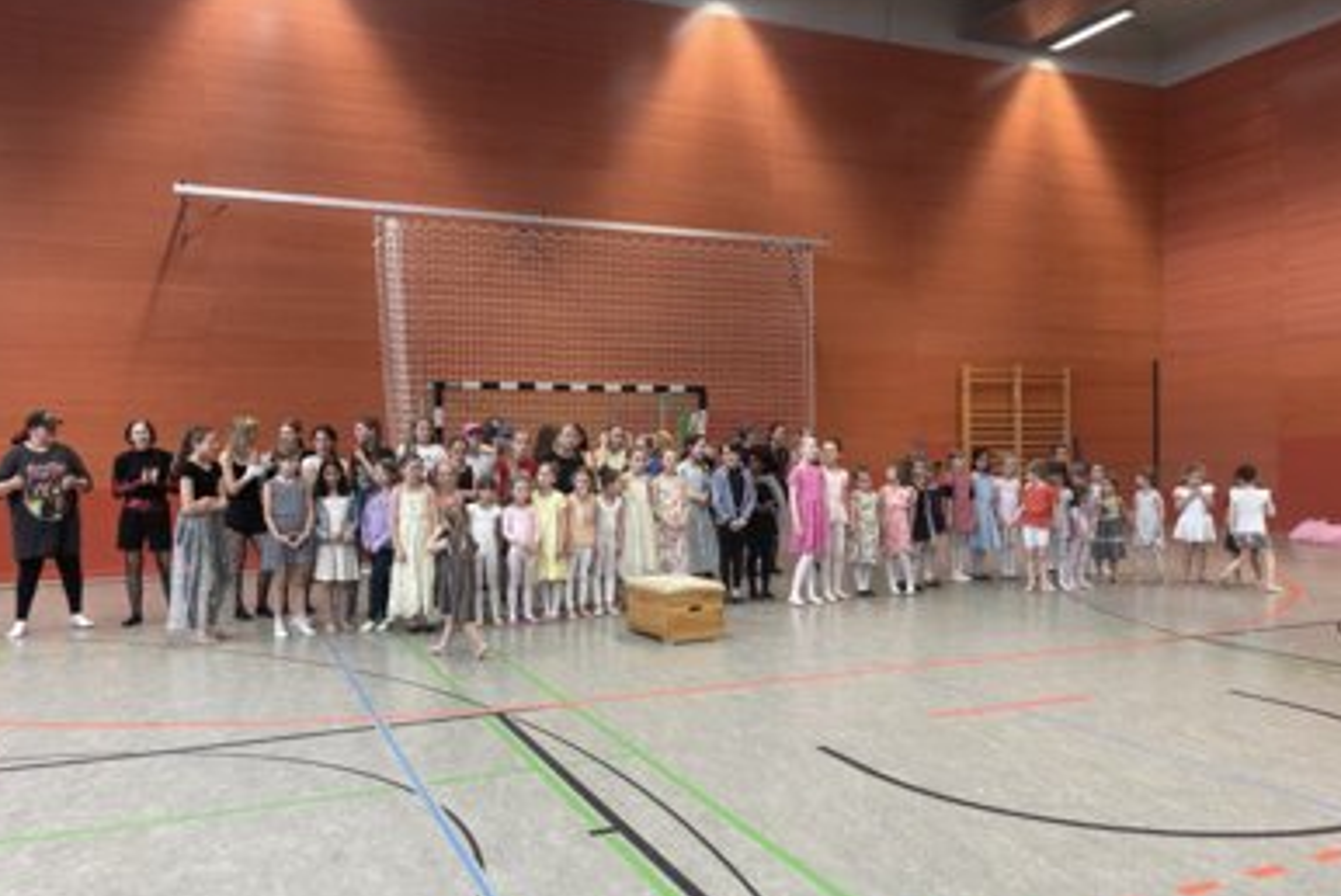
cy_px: 472
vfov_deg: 46.5
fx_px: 1044
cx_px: 677
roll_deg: +1.0
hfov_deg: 65.4
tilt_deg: +0.3
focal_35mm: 28
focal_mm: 4.2
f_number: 1.6
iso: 80
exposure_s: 1/50
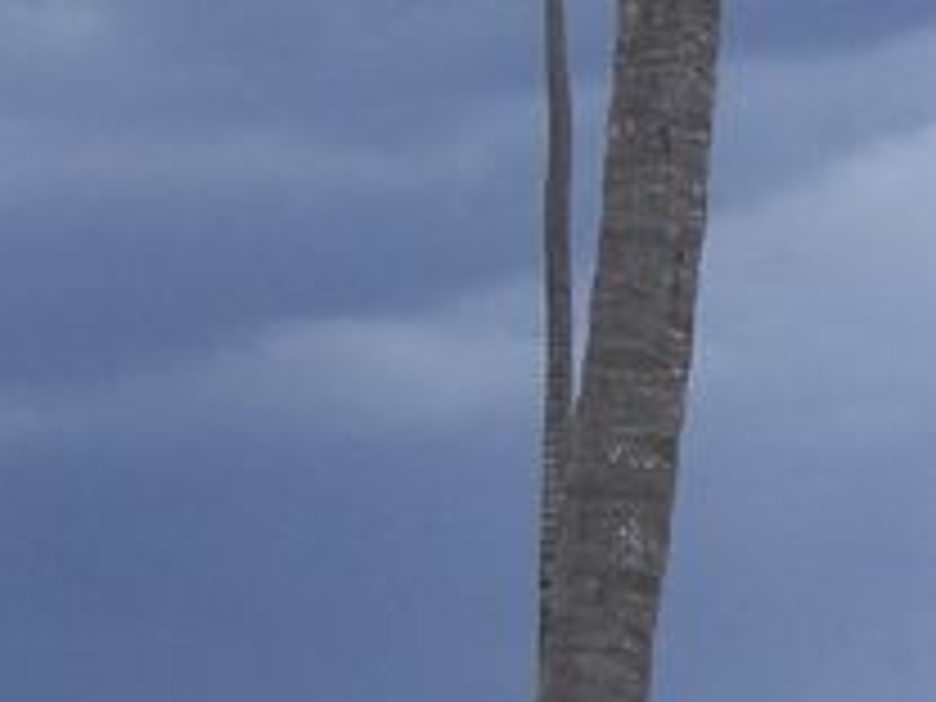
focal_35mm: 187
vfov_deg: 7.9
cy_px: 216
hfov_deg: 10.5
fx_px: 5056
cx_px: 927
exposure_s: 1/160
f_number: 8
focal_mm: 6.2
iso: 64
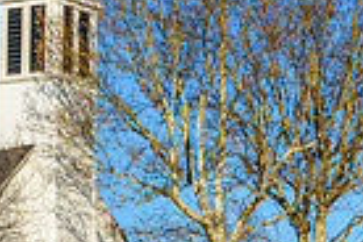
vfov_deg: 7.2
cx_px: 21
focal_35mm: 189
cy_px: 241
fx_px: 1906
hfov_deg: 10.8
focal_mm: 45
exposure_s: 1/500
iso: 100
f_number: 7.1
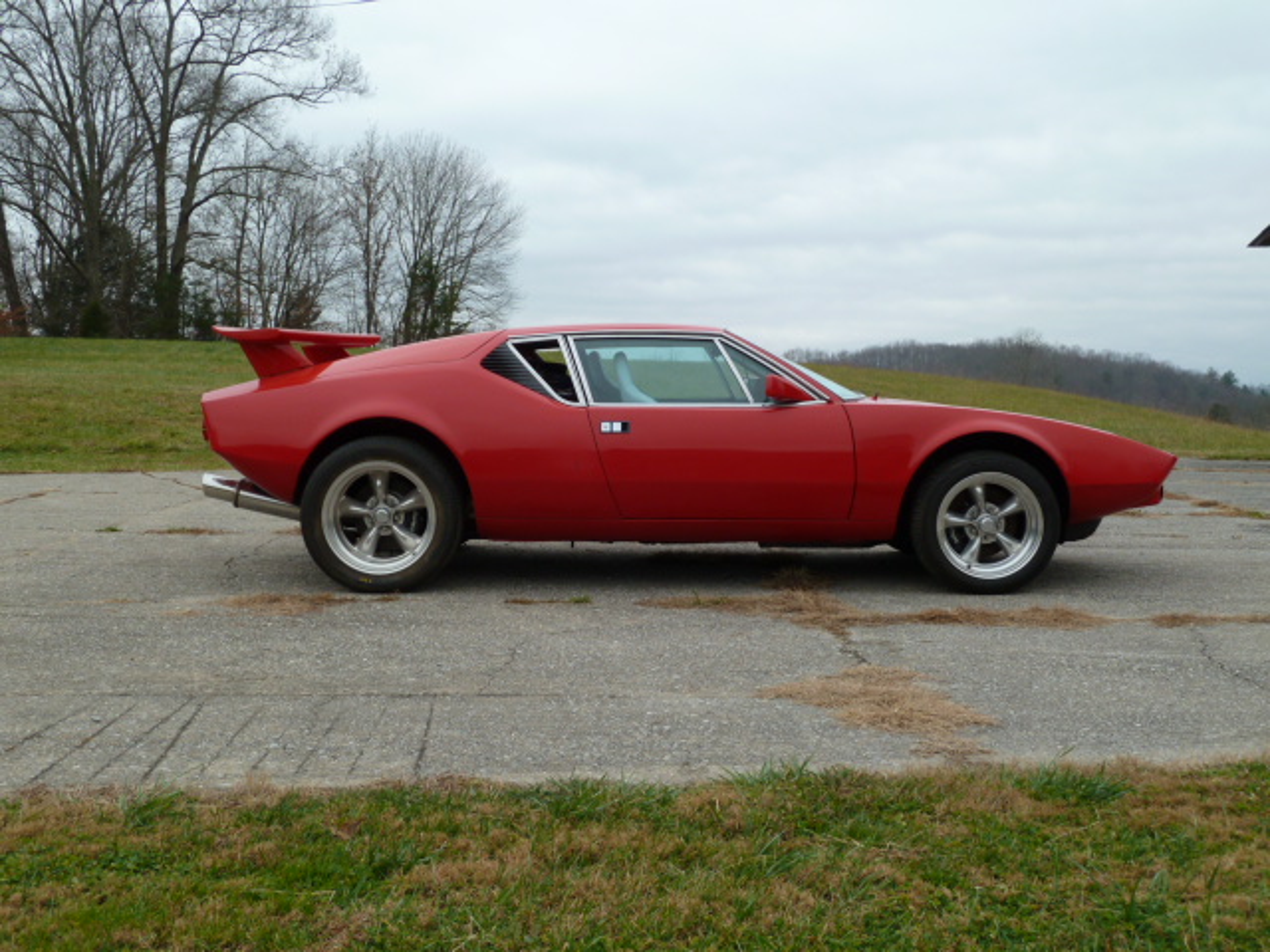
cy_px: 476
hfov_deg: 44.8
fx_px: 1541
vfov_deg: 34.3
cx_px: 635
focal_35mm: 42
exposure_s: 1/160
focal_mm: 6.9
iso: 80
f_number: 4
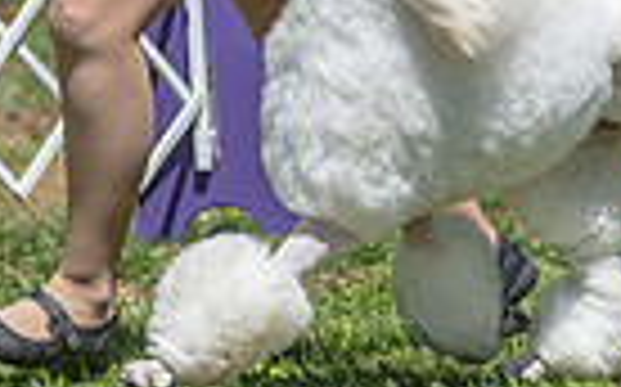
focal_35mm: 644
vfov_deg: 2.0
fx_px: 10890
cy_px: 70
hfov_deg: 3.3
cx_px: 333
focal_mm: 150
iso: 100
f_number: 4
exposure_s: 1/1000
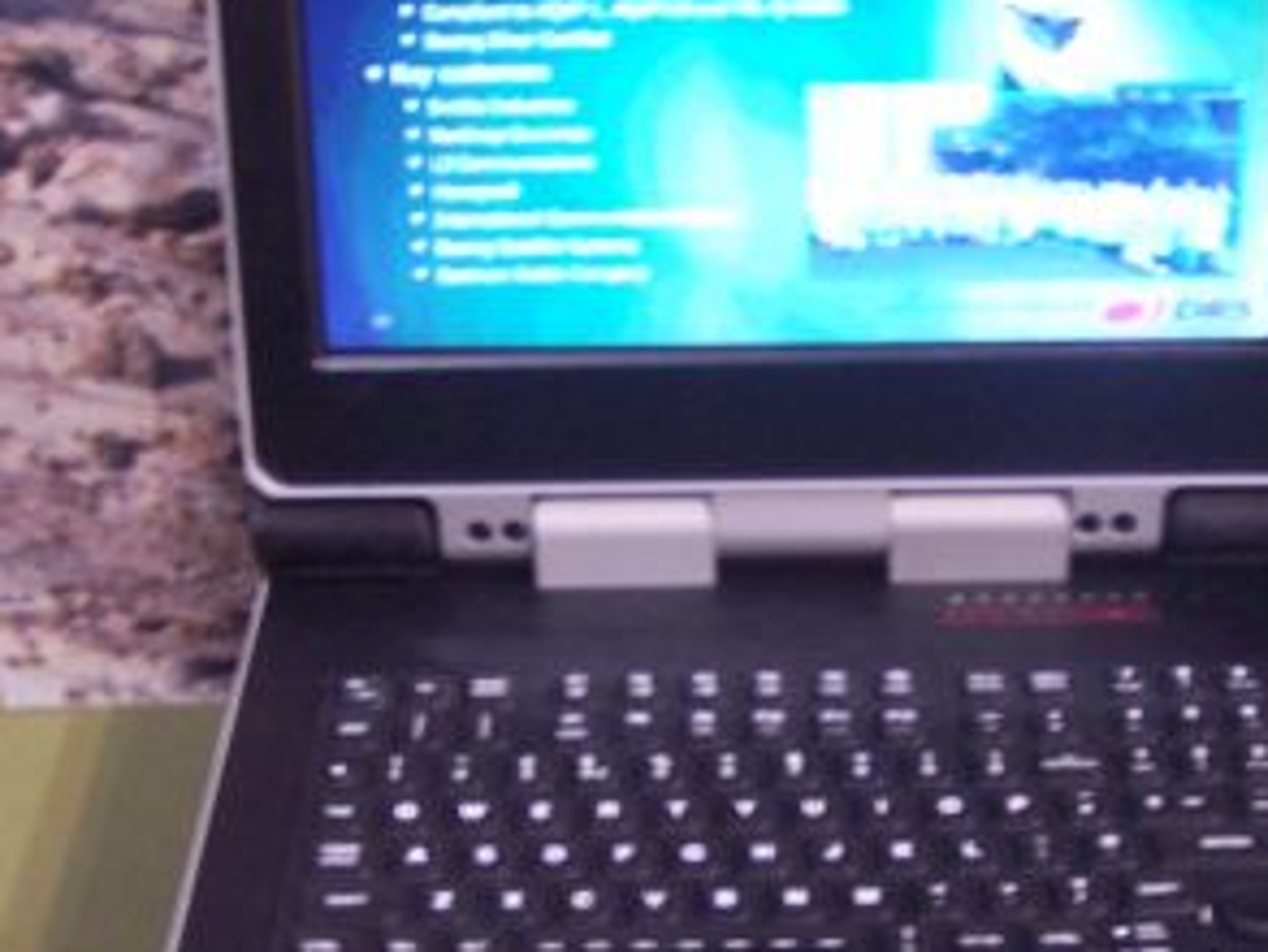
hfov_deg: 23.4
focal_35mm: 83
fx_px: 3042
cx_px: 866
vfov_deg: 17.8
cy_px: 524
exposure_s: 1/8
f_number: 2.8
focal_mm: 6.3
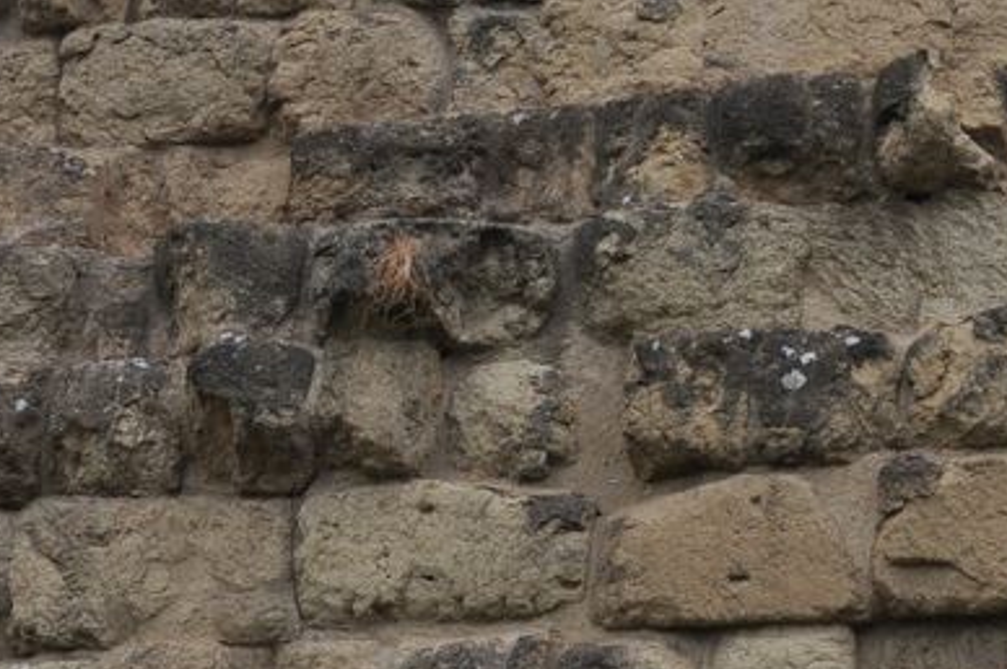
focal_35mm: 87
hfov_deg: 22.1
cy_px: 257
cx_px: 1121
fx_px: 2431
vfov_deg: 15.7
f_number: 9
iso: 200
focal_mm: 22
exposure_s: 1/125
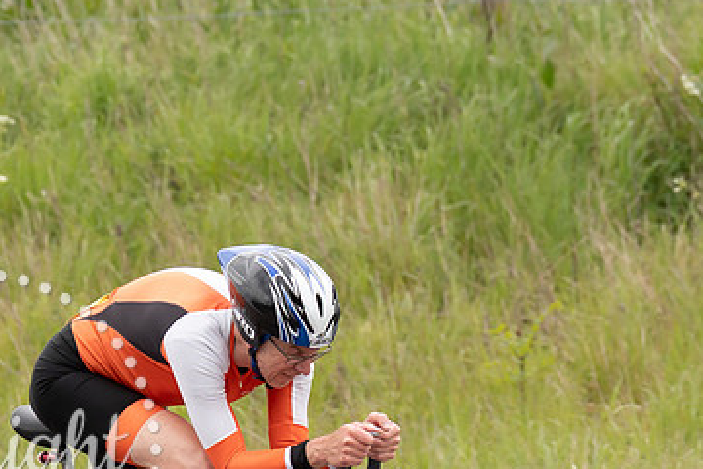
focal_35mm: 877
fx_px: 17125
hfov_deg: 2.4
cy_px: 351
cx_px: 387
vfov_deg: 1.6
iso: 320
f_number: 4
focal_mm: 200
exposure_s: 1/1000
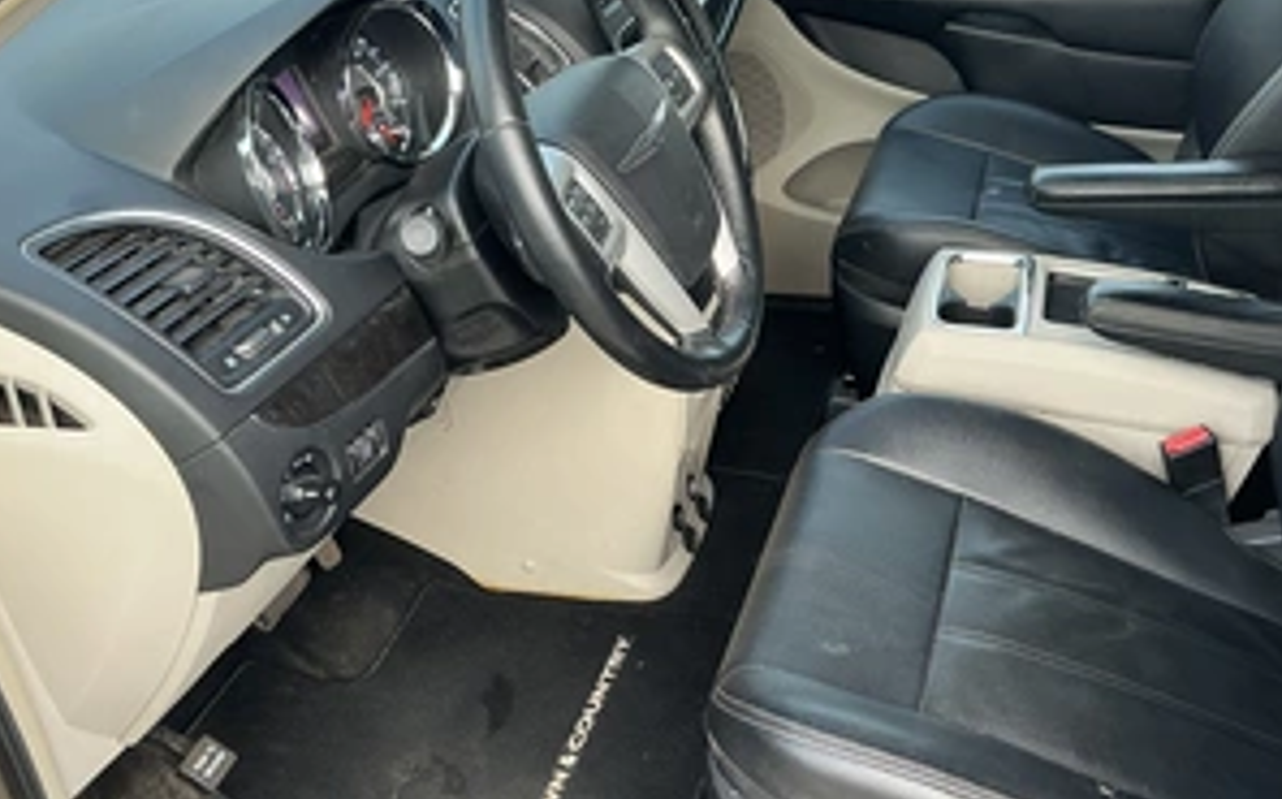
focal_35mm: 40
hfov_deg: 49.2
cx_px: 708
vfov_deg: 31.9
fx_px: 1396
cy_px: 419
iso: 32
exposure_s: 1/172
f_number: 1.8
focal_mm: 3
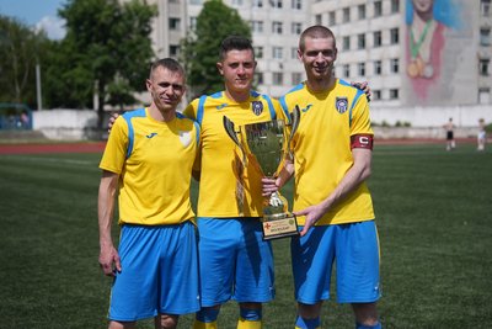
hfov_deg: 31.4
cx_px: 246
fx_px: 875
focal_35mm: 64
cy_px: 164
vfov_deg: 21.3
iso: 640
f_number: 2.8
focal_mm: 64
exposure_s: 1/250
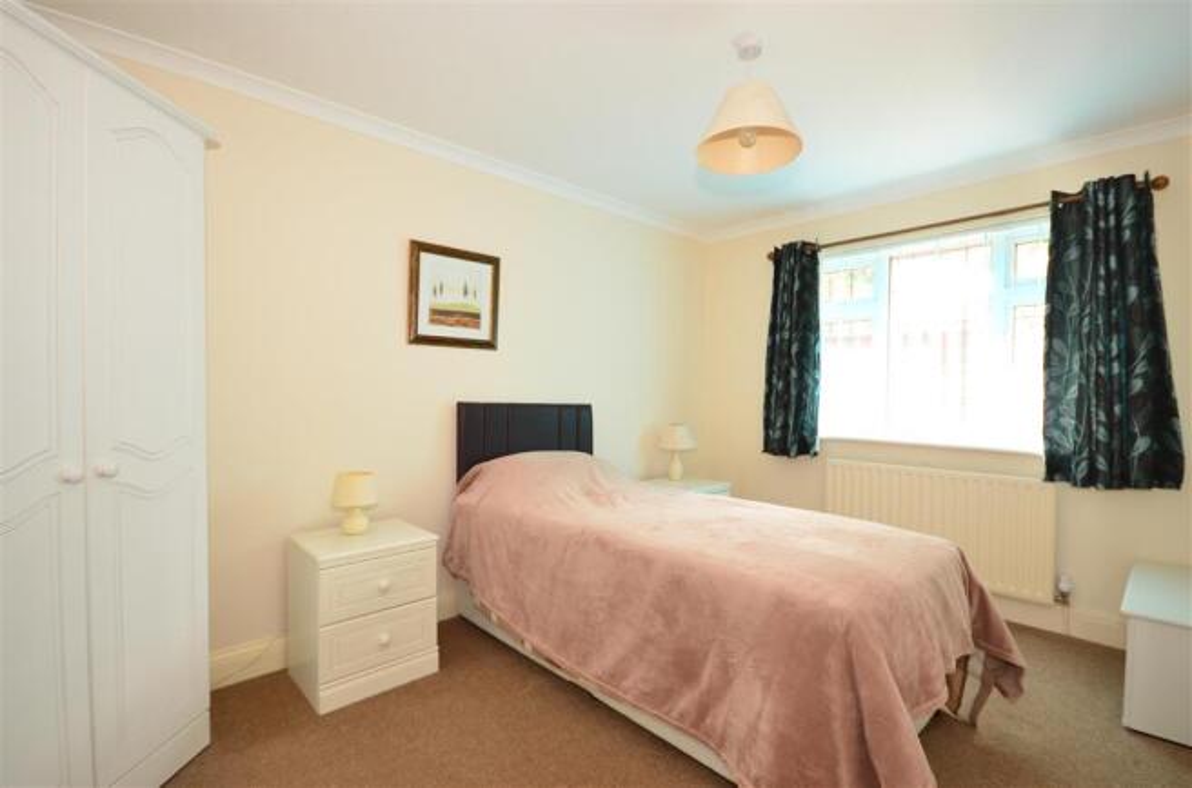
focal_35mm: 15
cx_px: 596
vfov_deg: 77.0
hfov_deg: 100.5
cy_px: 394
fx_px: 495
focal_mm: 10
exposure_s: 1/2.5
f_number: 5.6
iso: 400
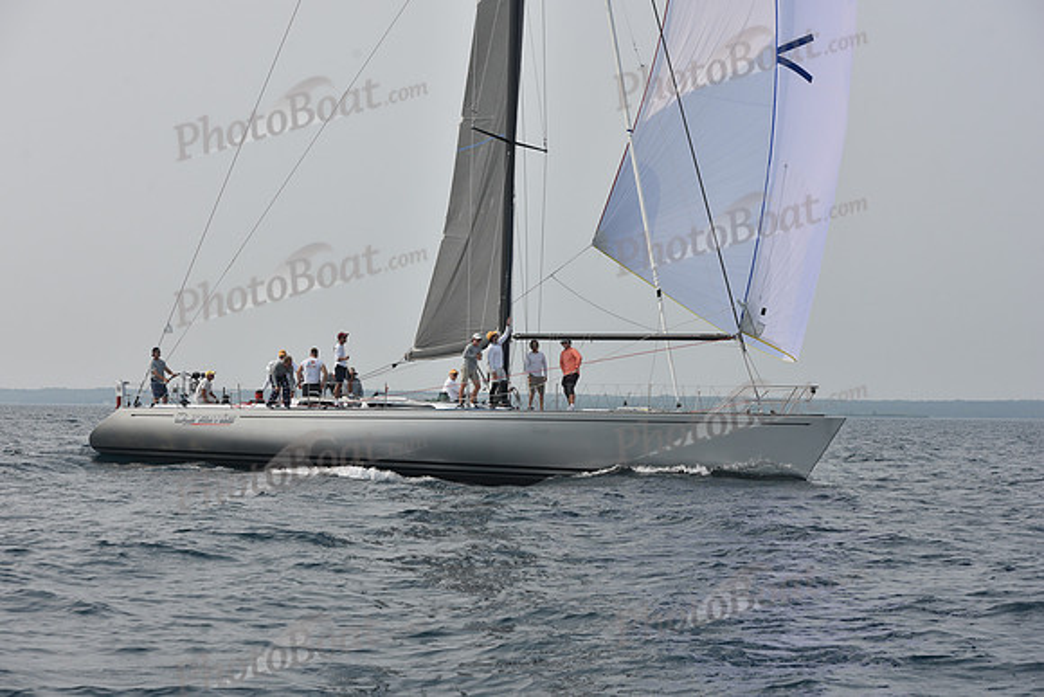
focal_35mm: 70
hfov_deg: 28.8
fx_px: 2030
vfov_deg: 19.5
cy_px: 348
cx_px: 522
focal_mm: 70
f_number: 8
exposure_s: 1/1250
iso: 250
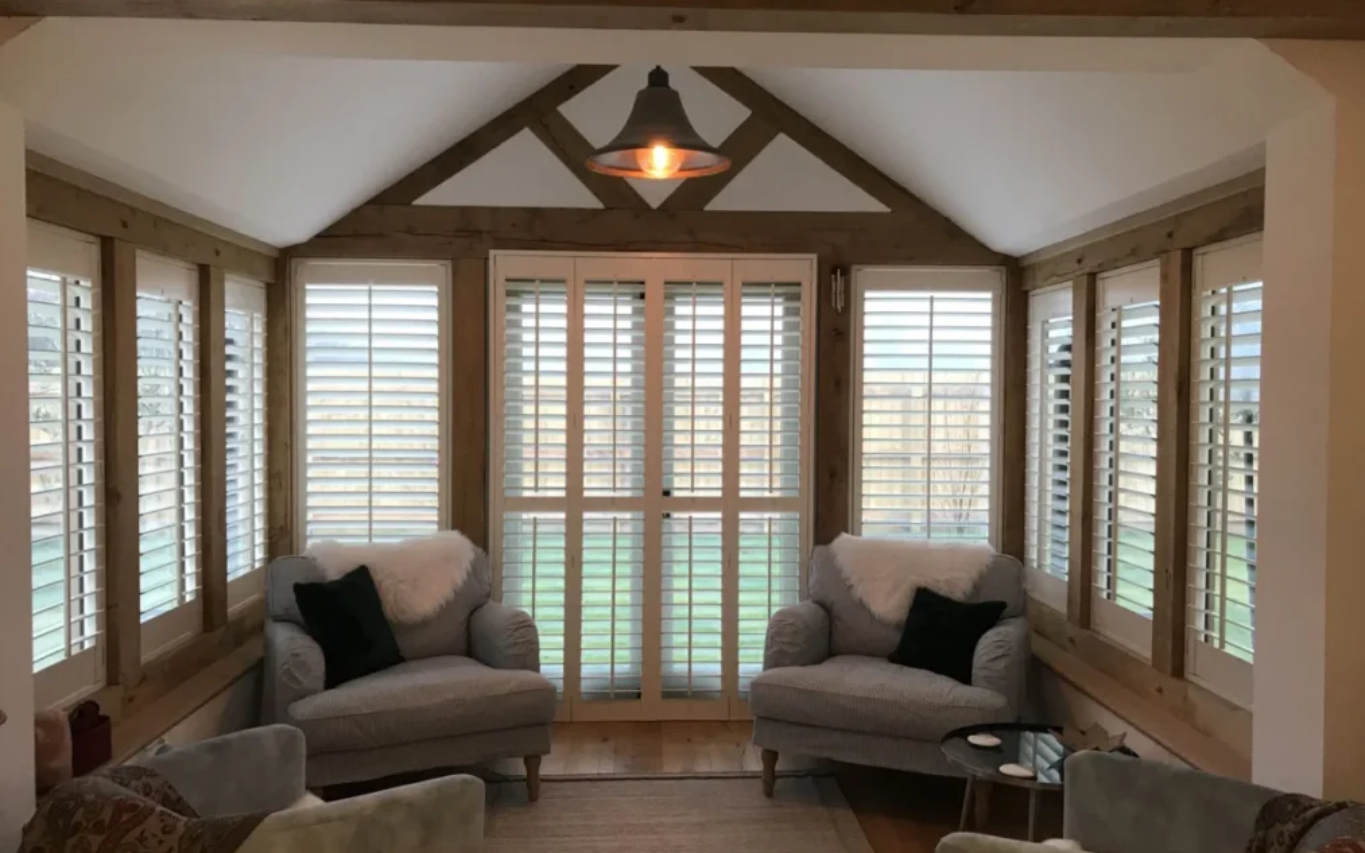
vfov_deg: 41.8
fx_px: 1116
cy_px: 446
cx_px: 689
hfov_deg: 62.9
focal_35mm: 30
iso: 40
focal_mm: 3.99
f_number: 1.8
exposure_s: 1/20
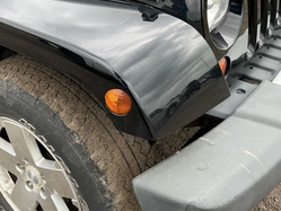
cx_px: 73
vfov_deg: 31.7
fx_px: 365
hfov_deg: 41.0
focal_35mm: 45
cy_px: 58
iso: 20
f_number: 1.8
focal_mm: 3
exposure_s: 1/223
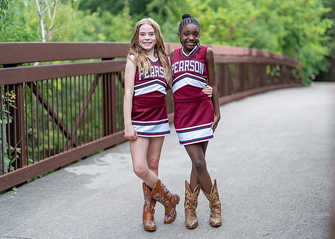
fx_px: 586
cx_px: 191
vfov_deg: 23.1
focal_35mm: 62
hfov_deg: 31.9
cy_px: 117
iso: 100
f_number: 1.2
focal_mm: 50
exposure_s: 1/1250
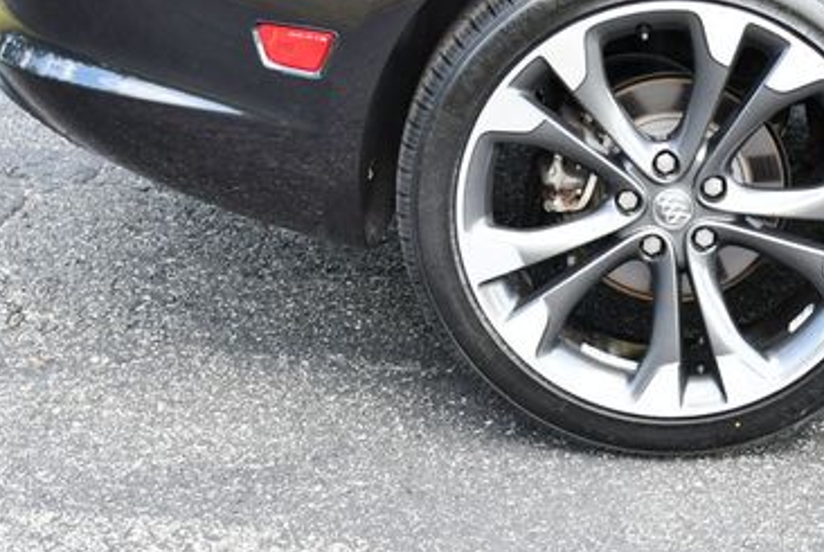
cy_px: 189
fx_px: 2567
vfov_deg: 12.3
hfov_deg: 18.1
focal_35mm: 112
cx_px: 671
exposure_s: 1/250
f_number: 4.8
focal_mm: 32
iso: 450
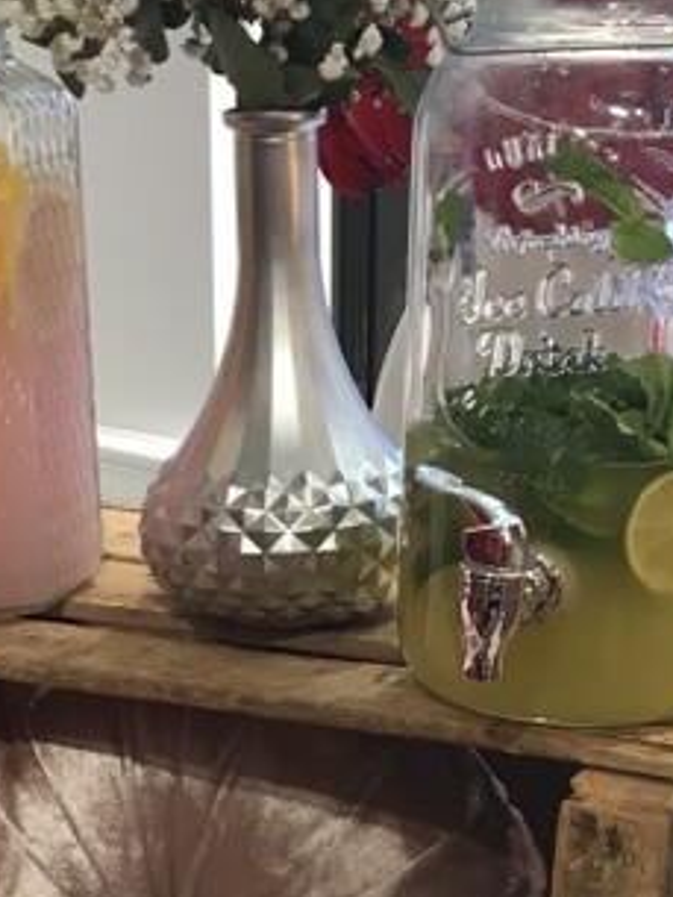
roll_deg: +0.9
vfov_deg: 20.4
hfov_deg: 16.8
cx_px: 264
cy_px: 1153
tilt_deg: -29.2
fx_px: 2280
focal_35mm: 88
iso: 25
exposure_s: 1/33
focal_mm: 3.99
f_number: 1.8
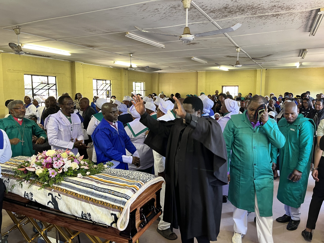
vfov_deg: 53.1
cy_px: 122
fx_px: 243
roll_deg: -0.4
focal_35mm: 26
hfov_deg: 67.3
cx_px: 162
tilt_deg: -6.1
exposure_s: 1/50
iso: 125
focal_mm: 5.1
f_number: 1.6
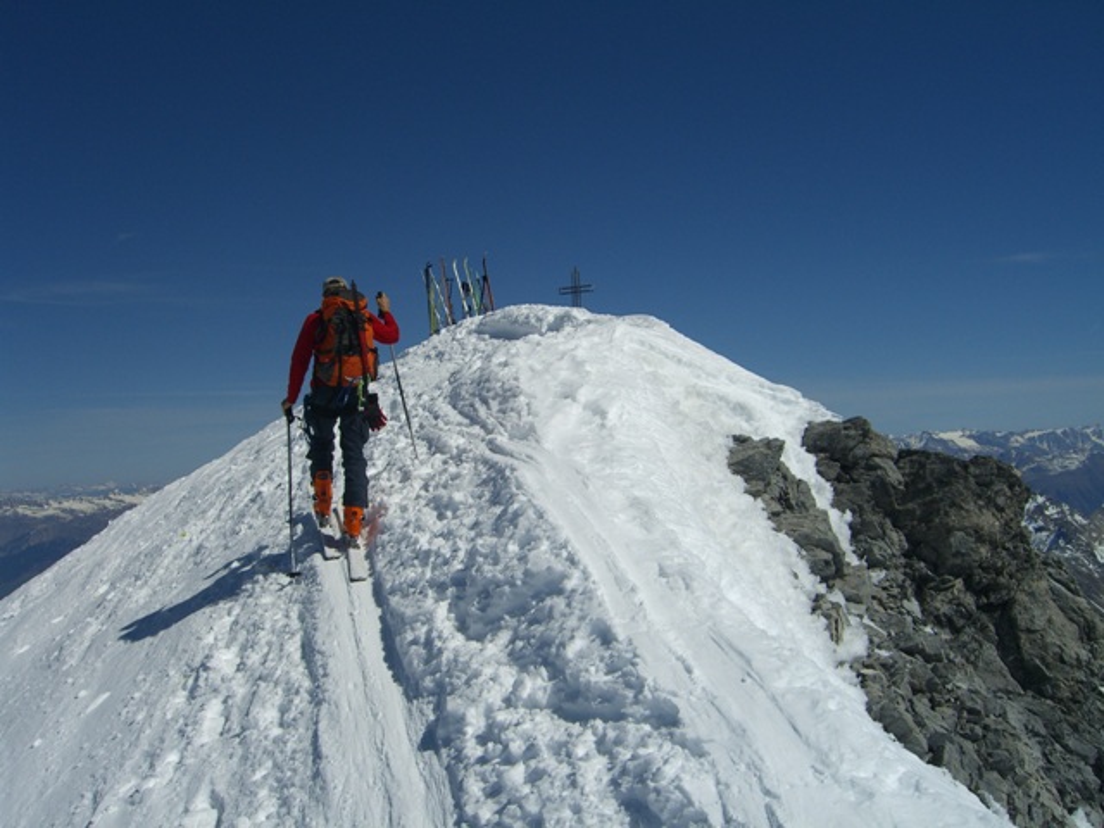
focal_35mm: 38
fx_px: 1212
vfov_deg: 37.7
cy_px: 414
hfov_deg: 49.0
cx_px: 552
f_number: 8
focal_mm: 7.9
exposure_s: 1/640
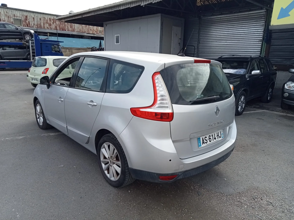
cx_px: 147
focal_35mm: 28
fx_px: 238
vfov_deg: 49.7
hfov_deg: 63.4
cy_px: 110
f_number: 2.2
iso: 100
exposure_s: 1/551
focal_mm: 3.46
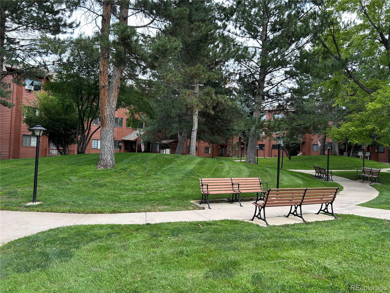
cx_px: 195
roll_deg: -2.2
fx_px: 293
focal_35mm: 26
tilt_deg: +1.1
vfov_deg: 53.1
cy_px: 146
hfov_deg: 67.3
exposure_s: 1/347
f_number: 1.5
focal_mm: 5.7
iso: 50
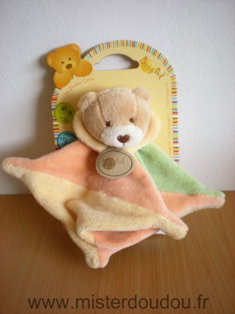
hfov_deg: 37.7
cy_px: 157
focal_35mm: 38
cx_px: 118
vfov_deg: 49.0
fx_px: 344
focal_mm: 6.3
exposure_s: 1/60.3
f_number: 3.1
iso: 164
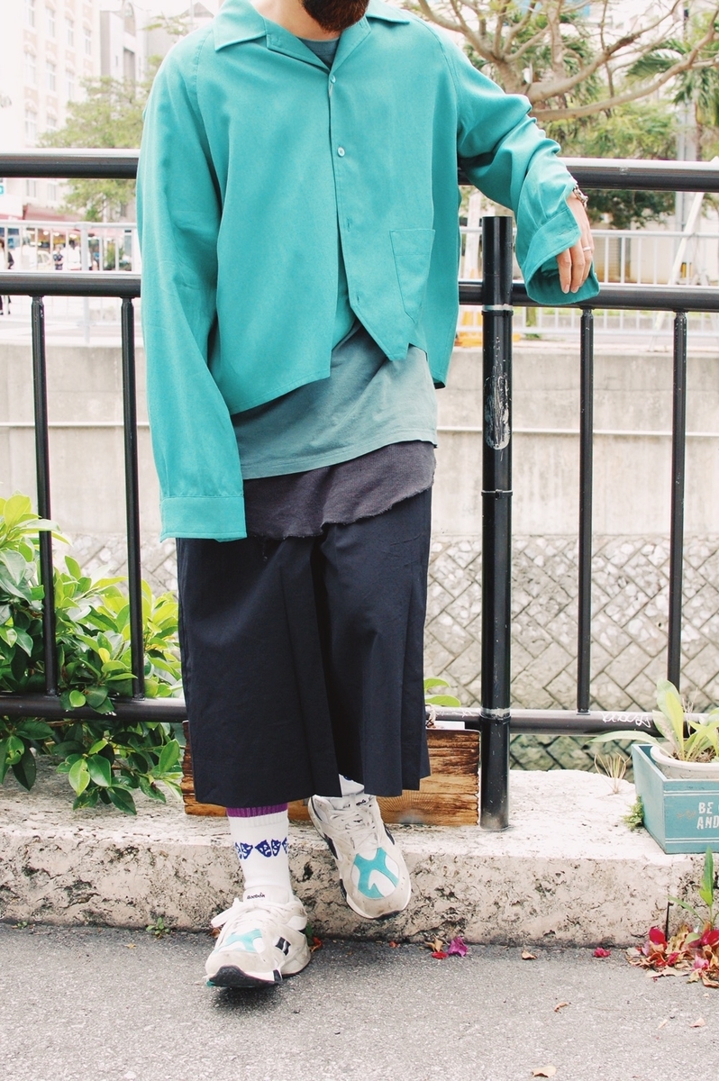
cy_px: 540
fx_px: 1575
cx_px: 360
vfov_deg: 37.9
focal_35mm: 52
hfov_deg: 25.7
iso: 800
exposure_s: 1/200
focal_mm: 35
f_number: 7.1
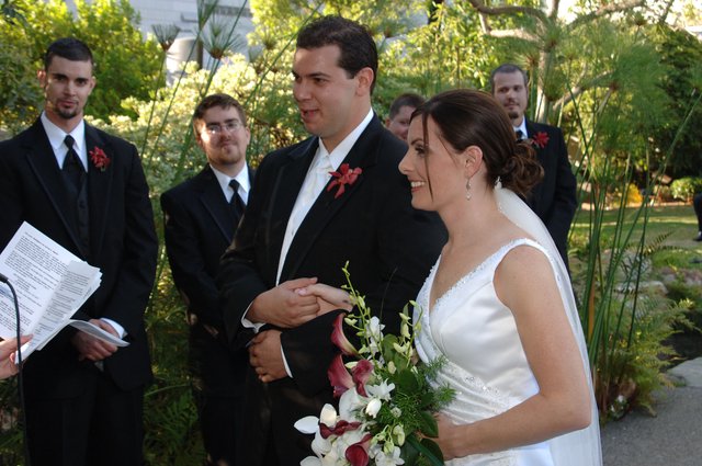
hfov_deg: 37.9
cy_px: 233
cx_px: 351
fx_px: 1022
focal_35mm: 52
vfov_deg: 25.7
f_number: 5.6
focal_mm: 35
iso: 400
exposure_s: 1/100
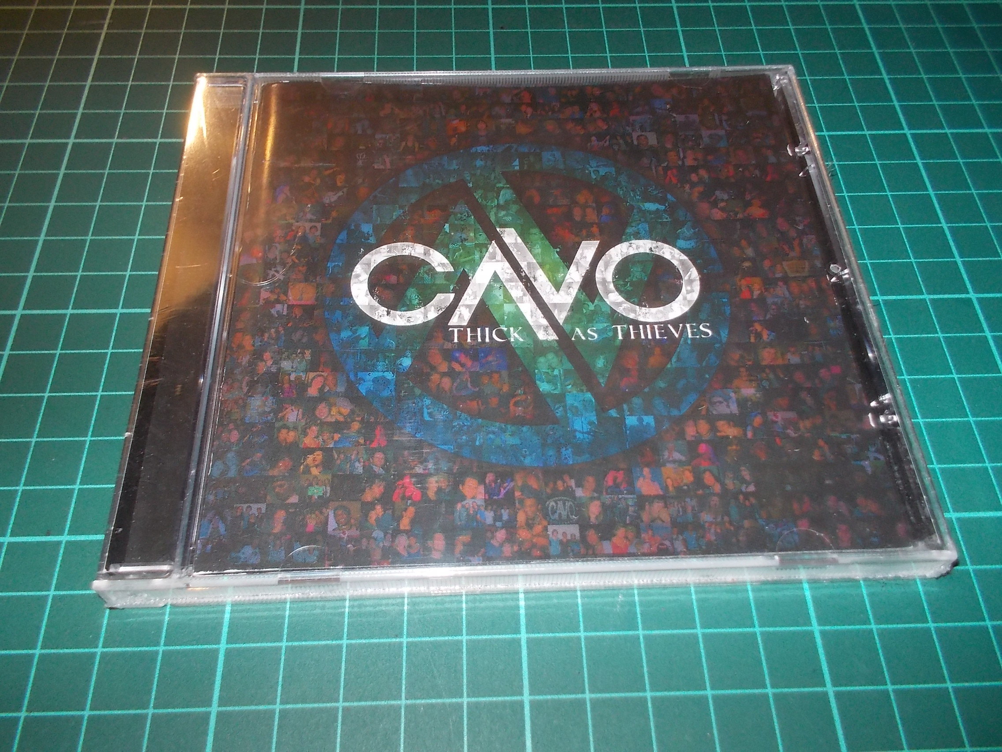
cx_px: 501
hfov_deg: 61.7
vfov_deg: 48.2
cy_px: 376
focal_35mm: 29
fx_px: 839
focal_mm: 4.1
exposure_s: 1/30
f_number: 3.3
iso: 200
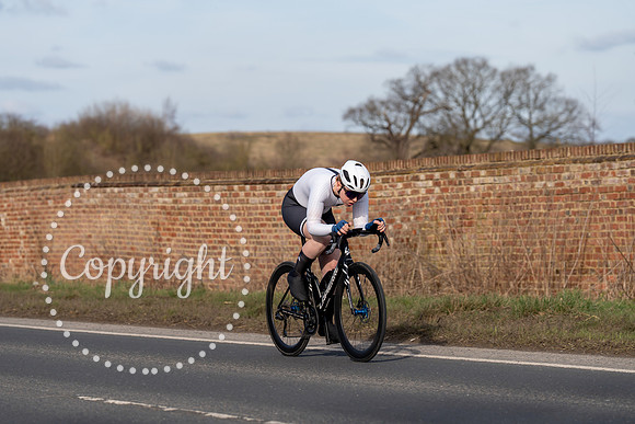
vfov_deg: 10.3
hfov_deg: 15.4
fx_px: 2346
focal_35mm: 133
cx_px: 318
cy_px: 212
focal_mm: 133
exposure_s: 1/800
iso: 100
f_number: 4
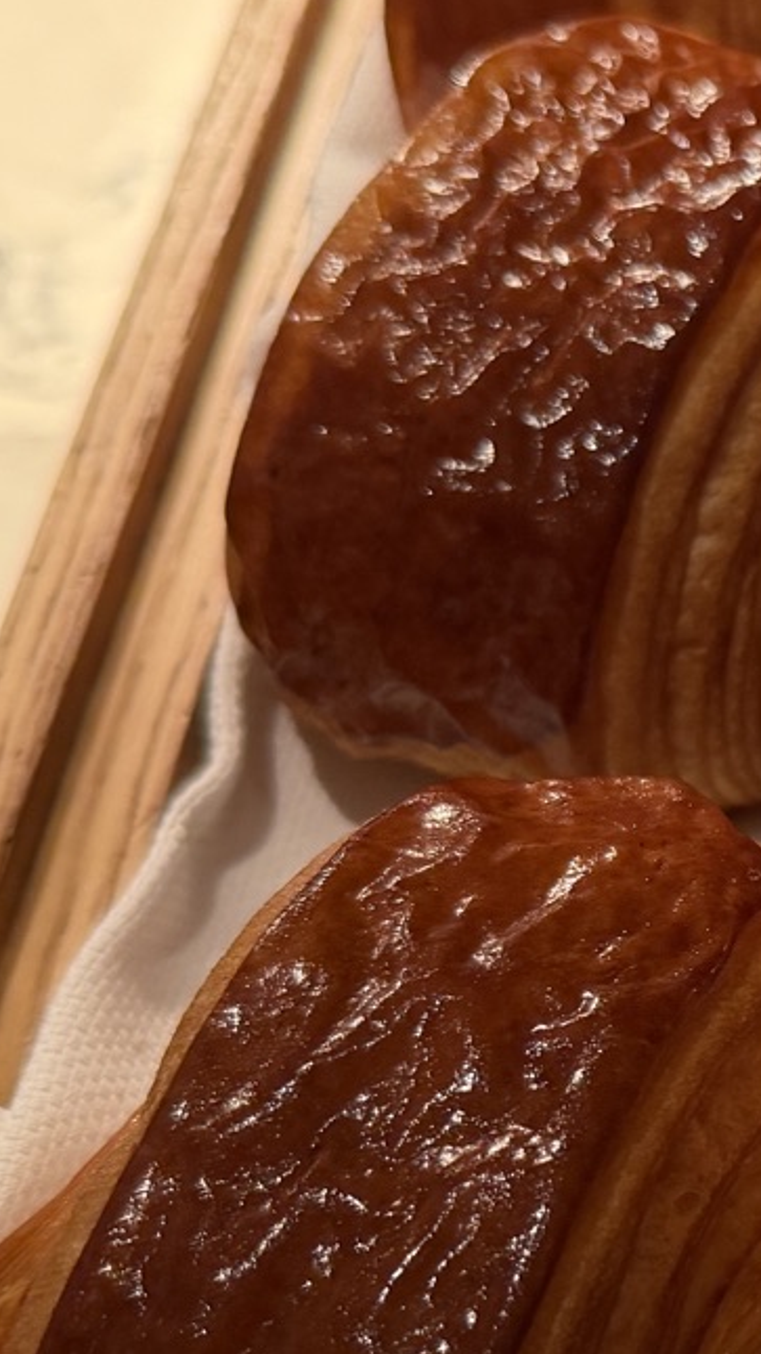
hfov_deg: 13.6
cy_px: 855
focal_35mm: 81
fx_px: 2908
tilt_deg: -48.7
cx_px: 1291
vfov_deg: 26.1
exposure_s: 1/100
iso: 200
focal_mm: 6.76
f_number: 1.78
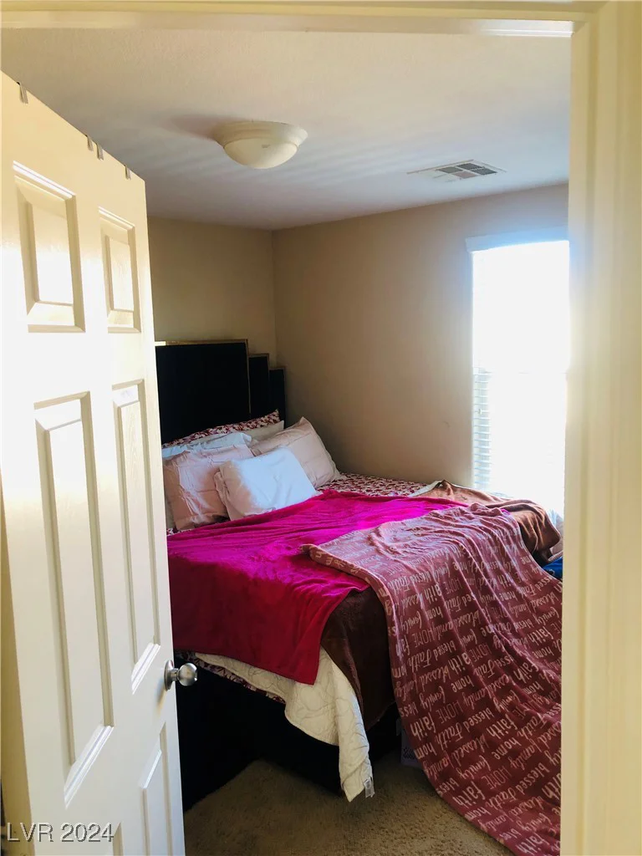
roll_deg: +1.3
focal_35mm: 28
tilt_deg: -7.8
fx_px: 692
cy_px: 428
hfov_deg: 49.7
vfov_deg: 63.4
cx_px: 321
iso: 40
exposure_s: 1/17
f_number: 1.8
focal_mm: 3.99
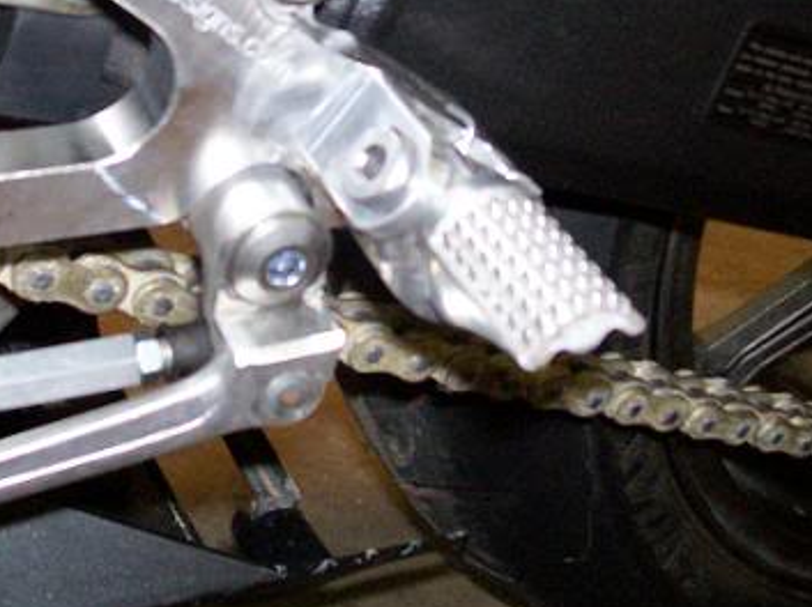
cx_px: 343
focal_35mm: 77
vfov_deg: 19.0
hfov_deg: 25.3
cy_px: 151
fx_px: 1804
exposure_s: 1/112
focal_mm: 5.6
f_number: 2.7
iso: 140
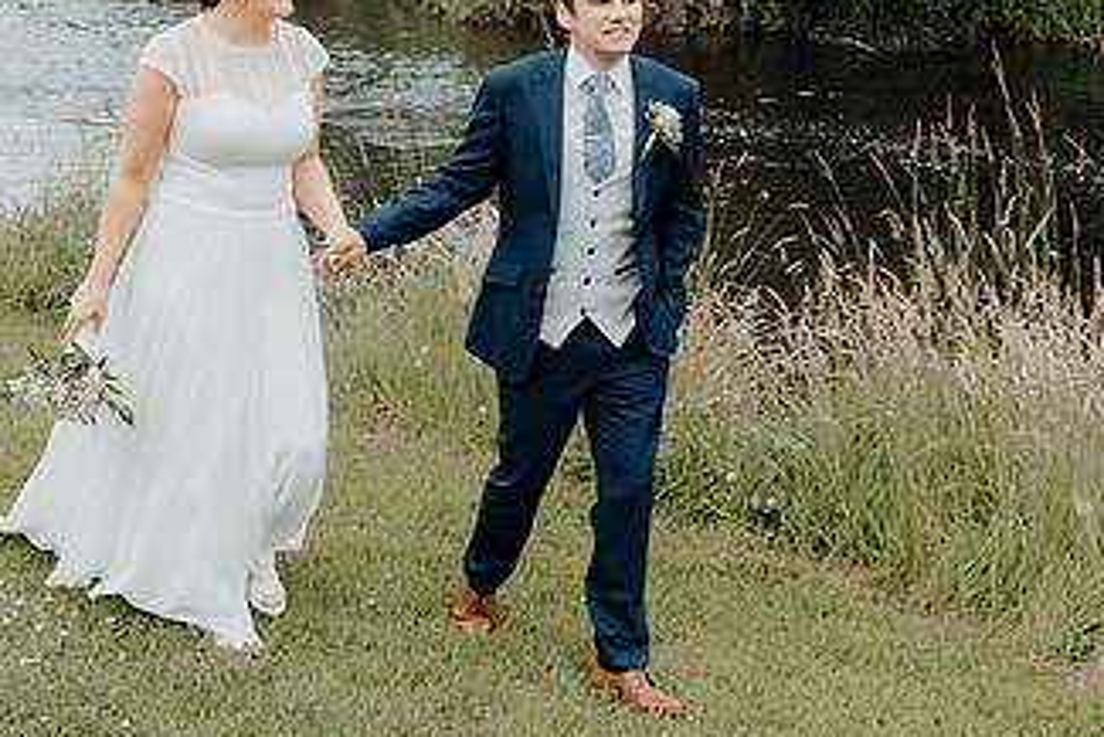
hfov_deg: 30.4
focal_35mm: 66
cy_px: 239
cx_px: 442
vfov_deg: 20.6
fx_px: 2025
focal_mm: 37
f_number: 5
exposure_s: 1/200
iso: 125
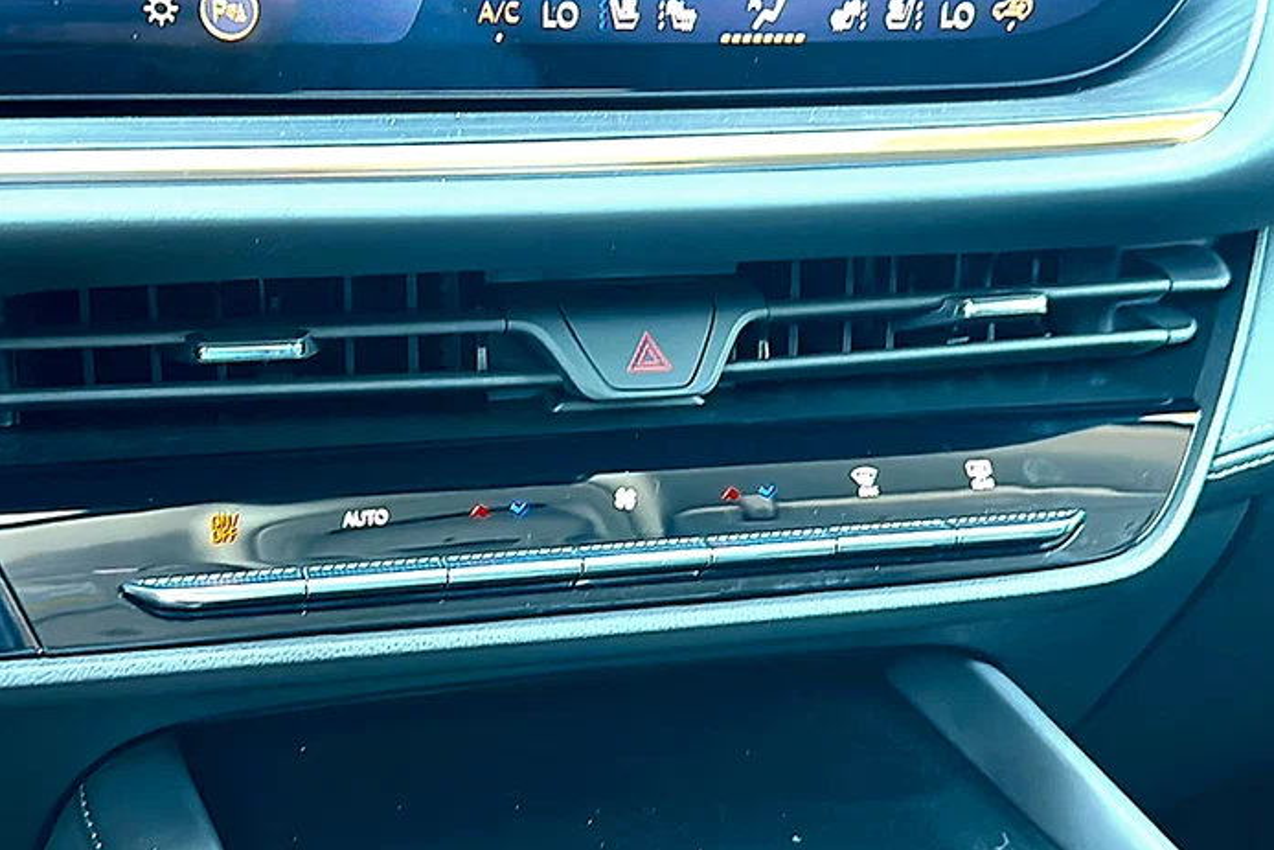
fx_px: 1451
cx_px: 642
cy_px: 422
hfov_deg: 47.4
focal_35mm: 41
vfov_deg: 32.6
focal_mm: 6.86
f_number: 1.78
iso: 250
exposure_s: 1/75
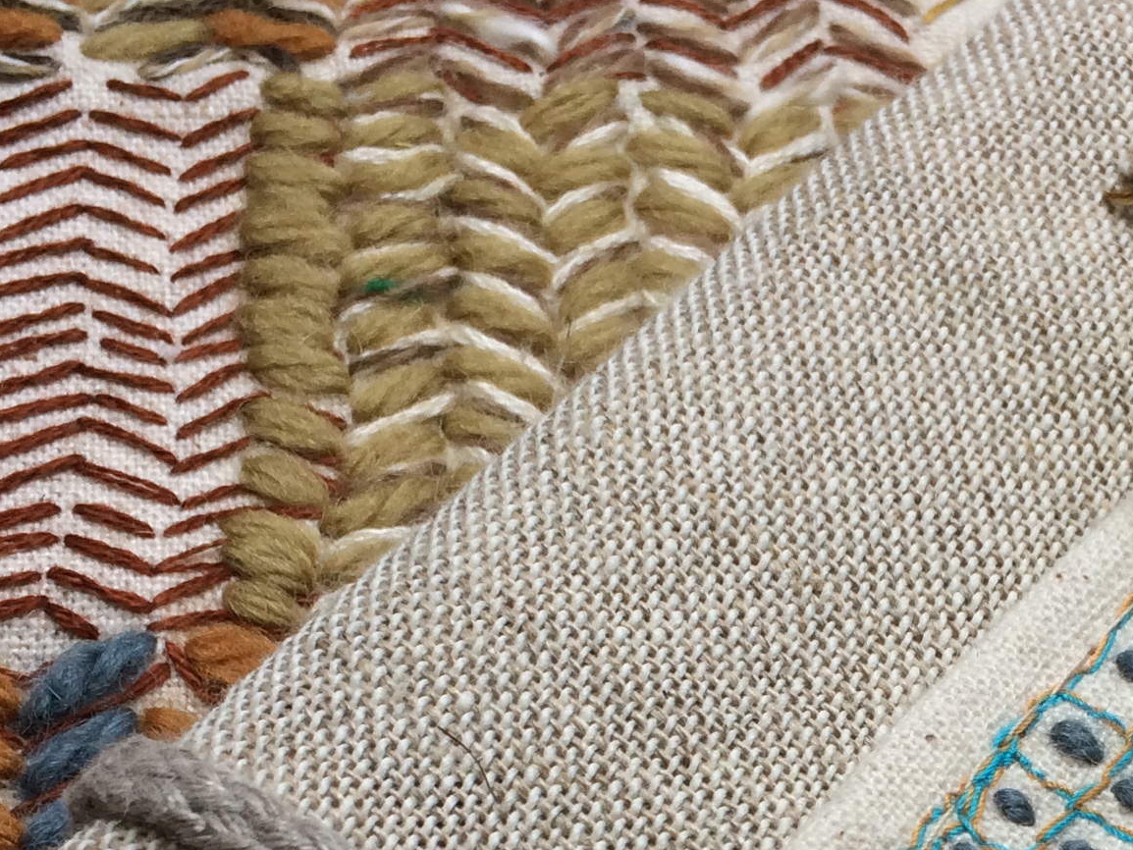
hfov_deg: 23.5
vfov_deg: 17.2
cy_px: 1024
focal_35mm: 82
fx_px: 2684
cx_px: 879
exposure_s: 1/100
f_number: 2.2
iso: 32
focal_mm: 4.15
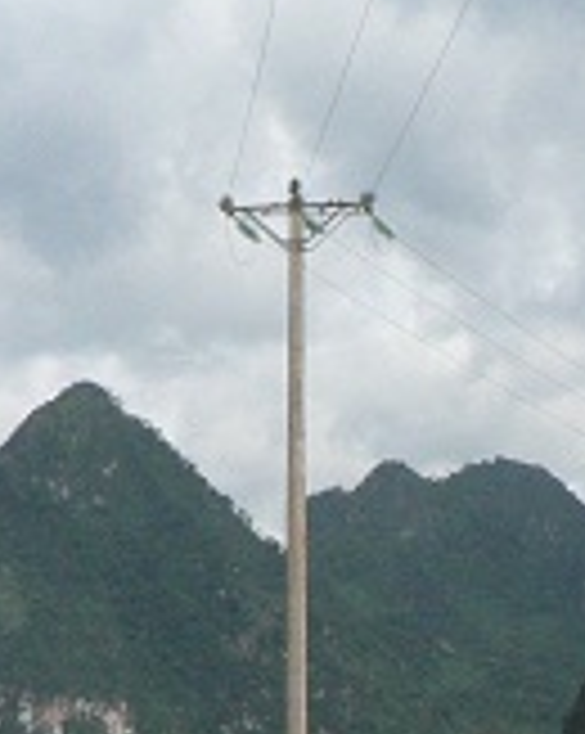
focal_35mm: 97
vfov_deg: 19.3
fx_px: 2103
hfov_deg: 15.8
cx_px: 423
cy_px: 705
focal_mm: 6
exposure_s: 1/1000
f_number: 8
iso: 400
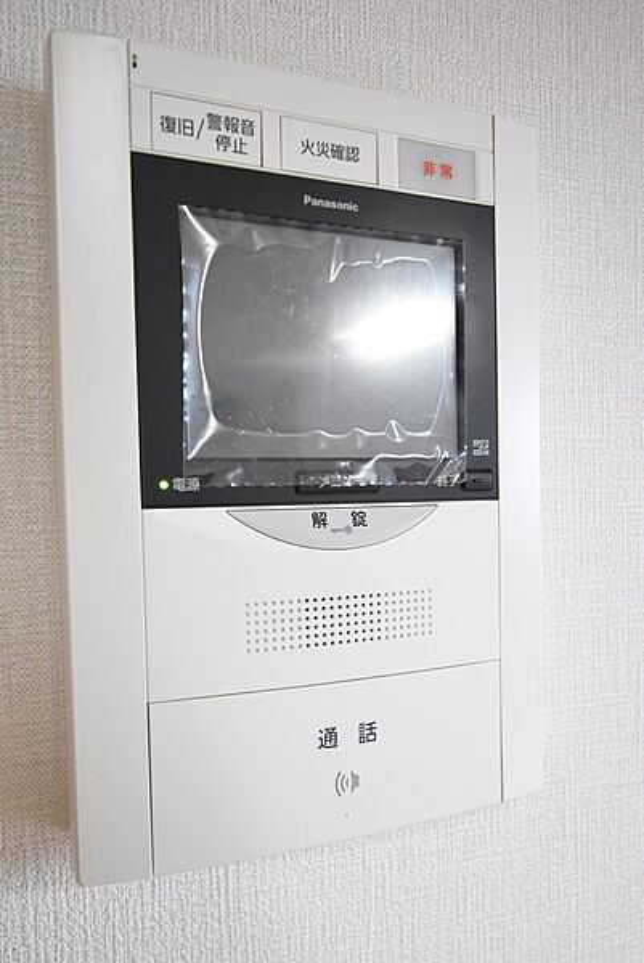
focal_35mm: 30
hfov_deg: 43.7
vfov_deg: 61.9
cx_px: 322
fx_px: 804
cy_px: 482
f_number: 5.6
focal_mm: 20
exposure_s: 1/30
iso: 4500
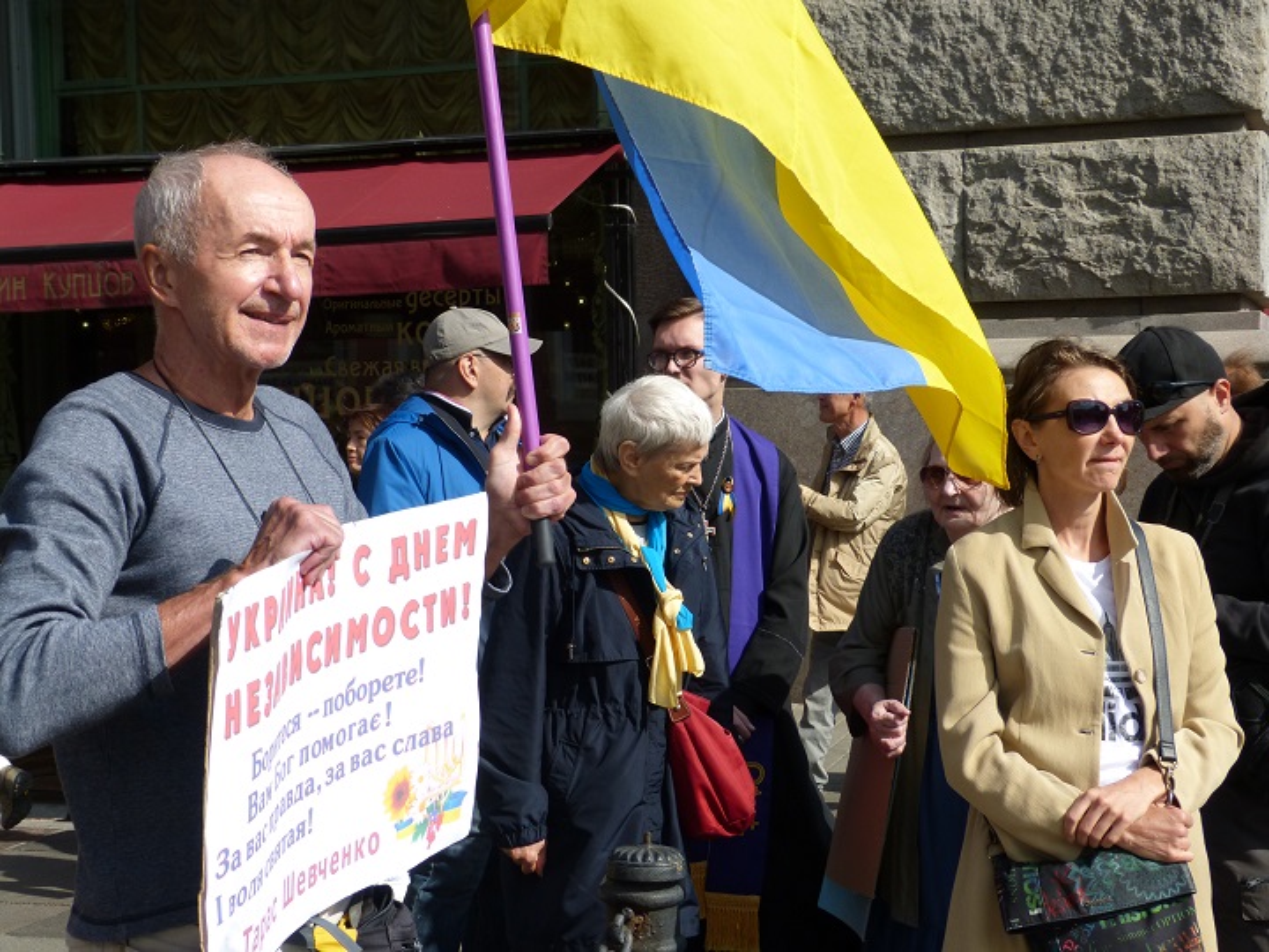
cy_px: 476
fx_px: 2126
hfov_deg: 33.2
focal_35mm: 58
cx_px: 634
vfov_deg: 25.2
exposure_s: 1/1600
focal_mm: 10.5
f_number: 4
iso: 100
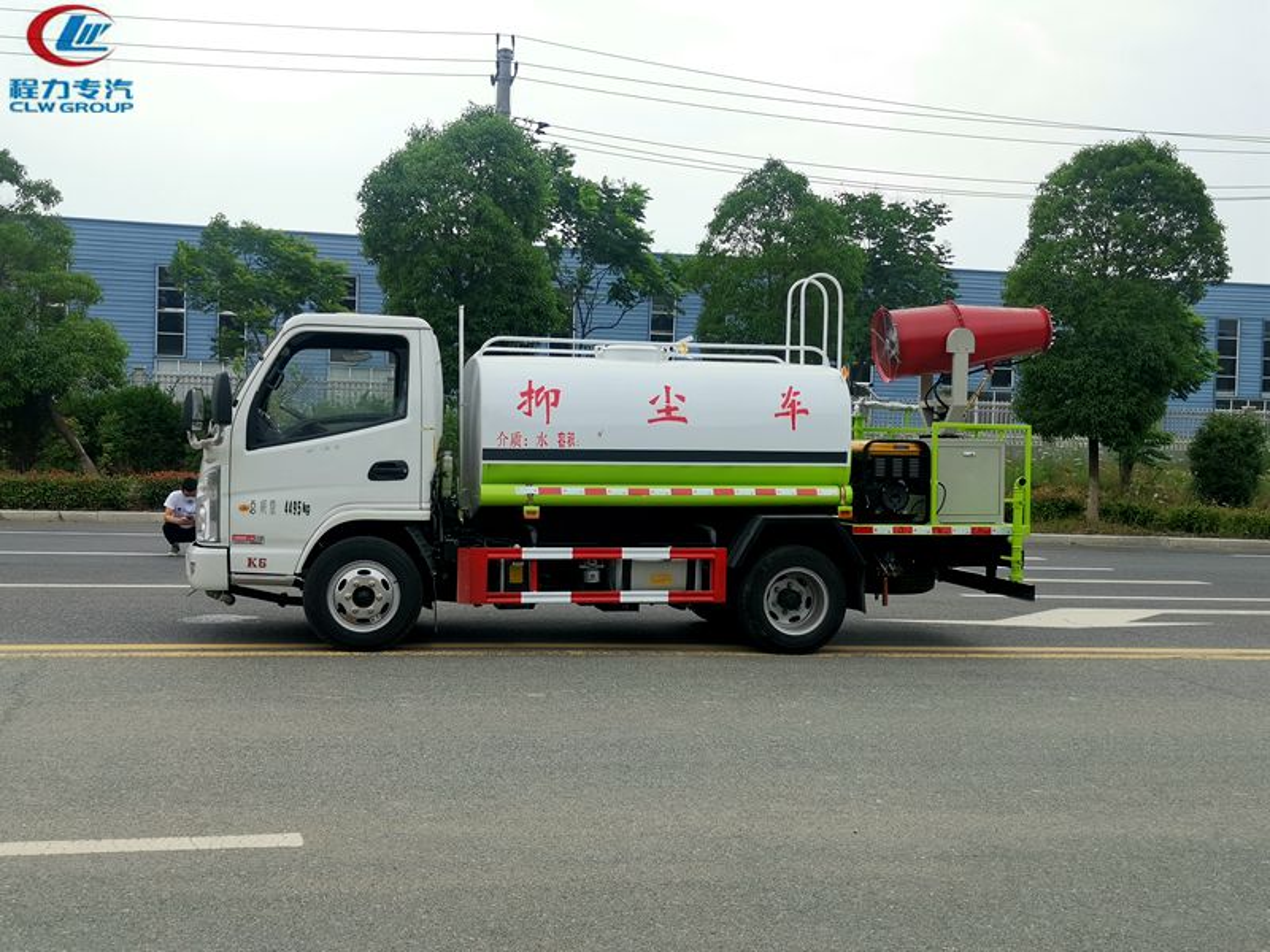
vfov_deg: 37.7
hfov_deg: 49.0
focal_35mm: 38
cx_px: 635
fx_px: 1394
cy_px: 476
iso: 50
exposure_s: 1/1376
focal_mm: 4.75
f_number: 1.8
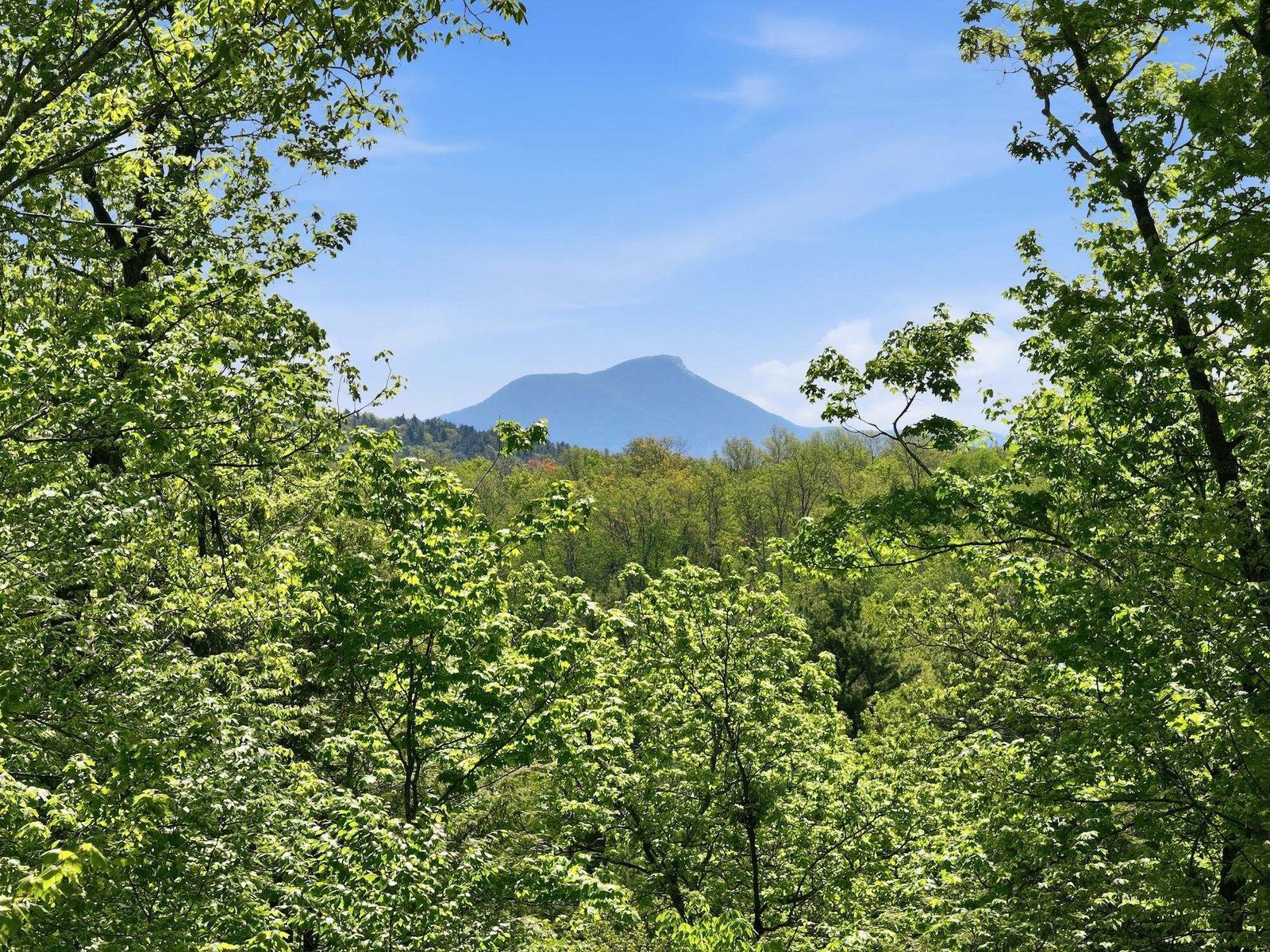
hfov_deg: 11.9
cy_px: 476
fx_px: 6090
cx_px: 635
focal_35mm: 166
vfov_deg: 8.9
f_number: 3.4
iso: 100
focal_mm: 30.7
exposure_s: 1/1000
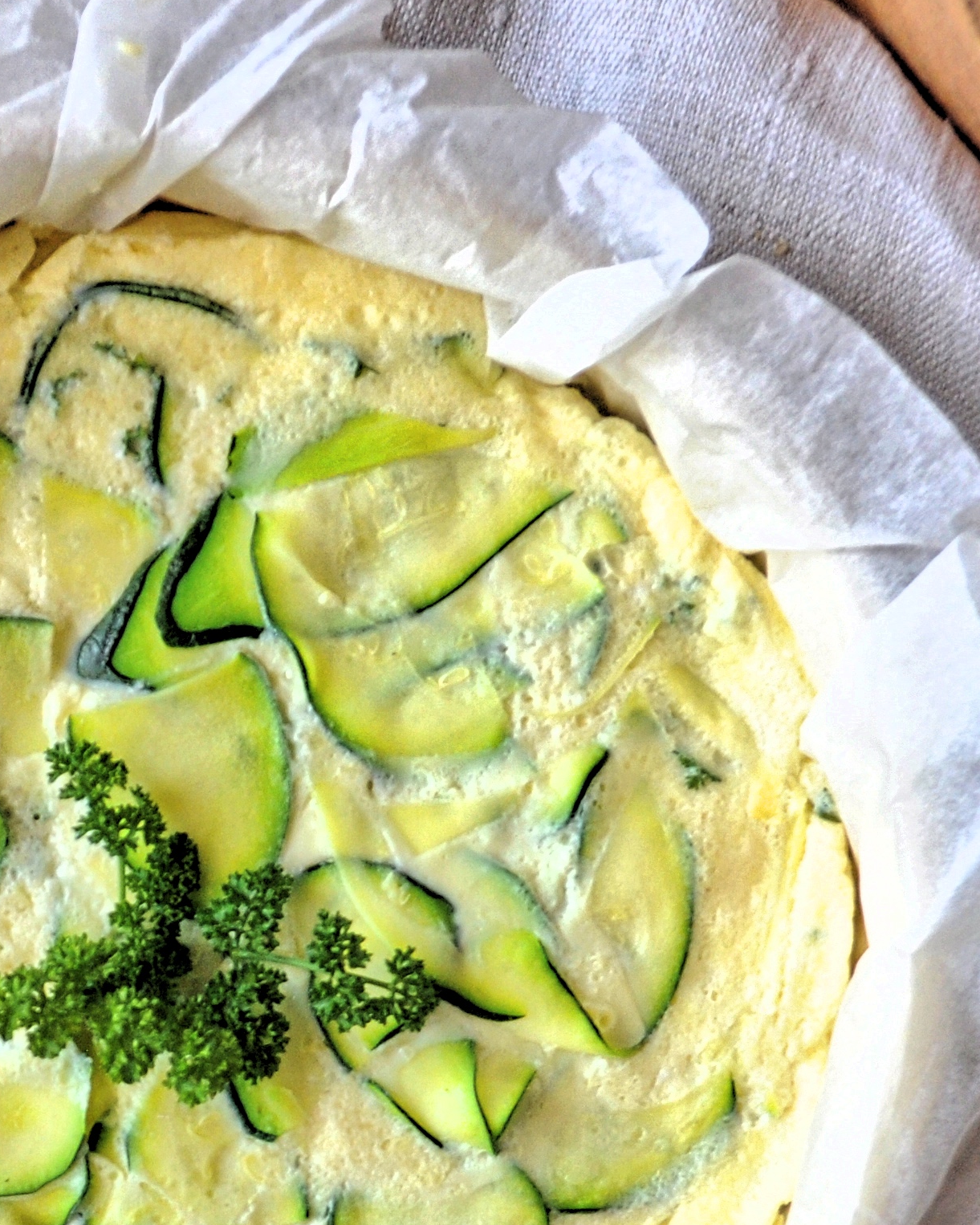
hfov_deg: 19.2
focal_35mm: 79
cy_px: 1044
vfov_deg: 23.6
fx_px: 2864
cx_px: 145
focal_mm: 20
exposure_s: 1/60
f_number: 4
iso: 640
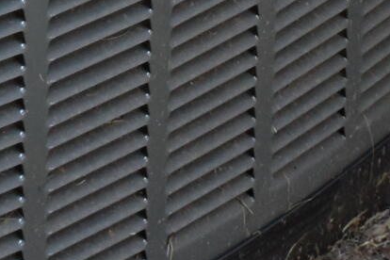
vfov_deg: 4.5
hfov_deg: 7.0
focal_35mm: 294
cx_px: 10
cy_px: -447
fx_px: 3181
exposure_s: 1/160
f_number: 4
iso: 800
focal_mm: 27
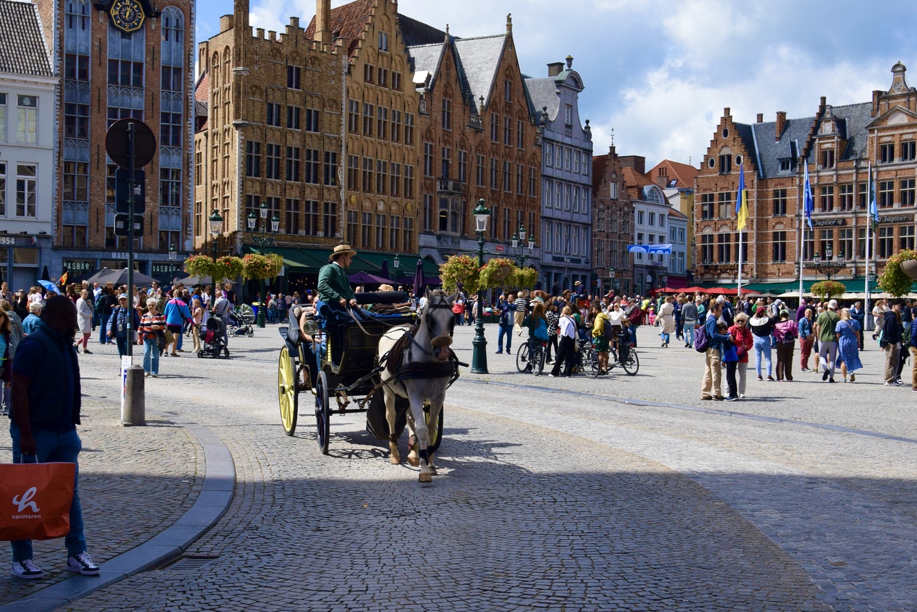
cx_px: 447
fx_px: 1477
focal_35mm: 58
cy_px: 287
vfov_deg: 23.4
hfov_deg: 34.5
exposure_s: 1/400
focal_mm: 32
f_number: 10
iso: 200
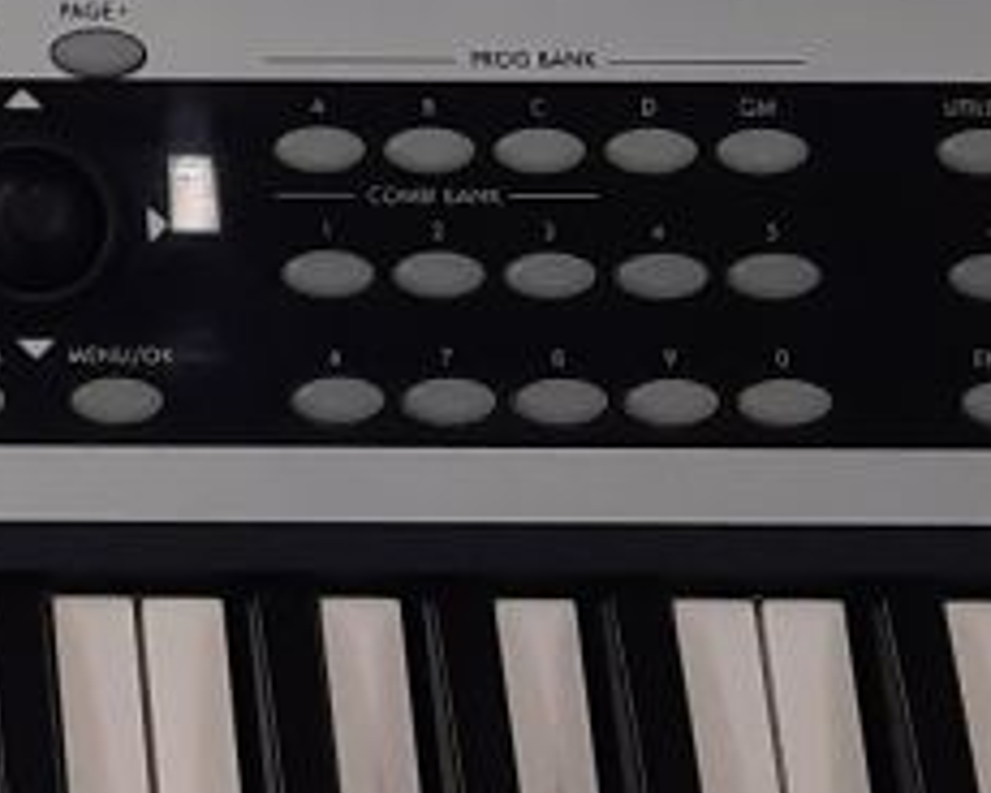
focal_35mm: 170
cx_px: -857
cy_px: -138
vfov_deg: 9.0
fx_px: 4986
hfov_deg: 10.6
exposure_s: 1/60
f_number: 2
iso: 100
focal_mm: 4.6
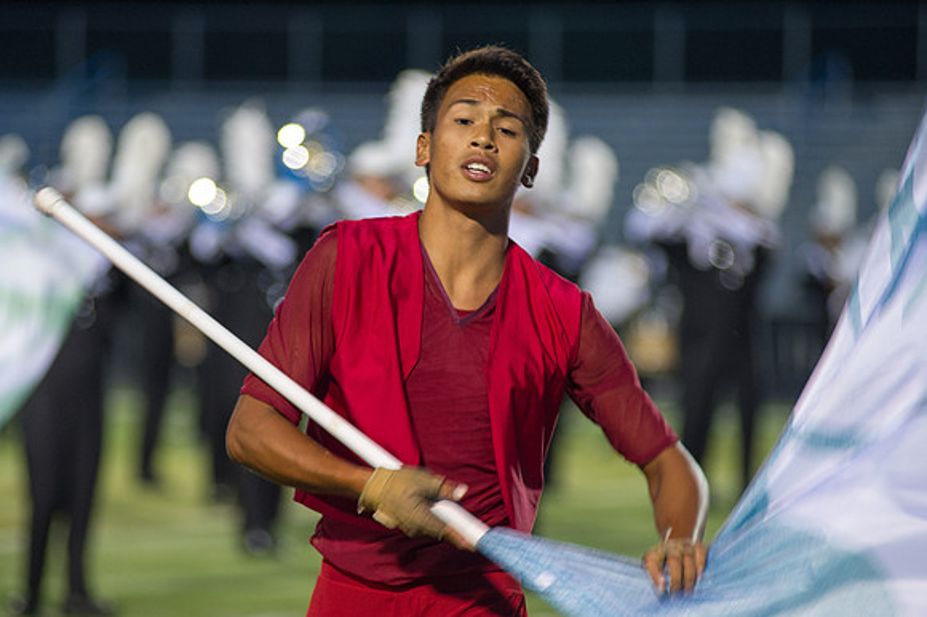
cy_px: 391
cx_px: 385
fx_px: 6036
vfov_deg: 5.9
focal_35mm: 235
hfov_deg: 8.8
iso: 2000
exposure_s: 1/160
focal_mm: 170
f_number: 2.8
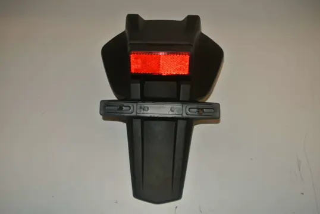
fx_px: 267
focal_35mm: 30
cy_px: 107
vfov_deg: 43.7
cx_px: 160
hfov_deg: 61.9
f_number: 3.5
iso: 200
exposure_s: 1/60
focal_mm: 11.4
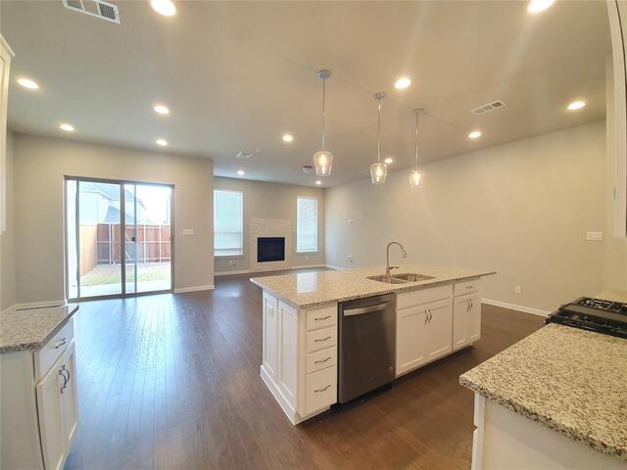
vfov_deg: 89.9
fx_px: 235
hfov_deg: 106.2
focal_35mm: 13
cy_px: 235
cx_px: 314
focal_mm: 1.8
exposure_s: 1/60
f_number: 2.2
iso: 200
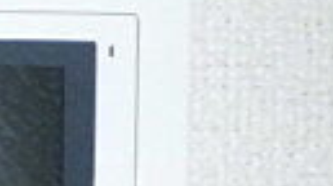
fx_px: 1243
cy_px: 271
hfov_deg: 13.2
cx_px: -333
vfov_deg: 8.4
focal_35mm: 141
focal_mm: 4.7
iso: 64
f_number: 2.8
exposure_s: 1/125
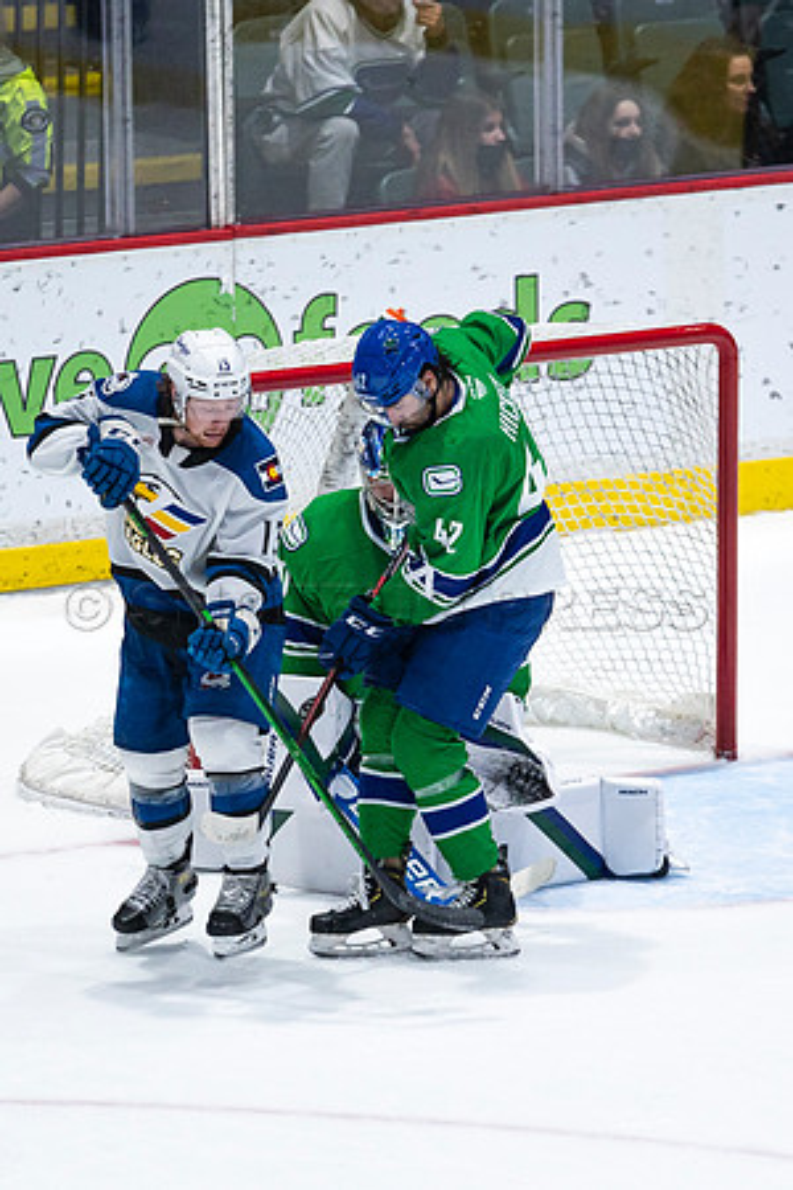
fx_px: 15193
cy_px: 600
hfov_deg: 3.0
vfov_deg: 4.5
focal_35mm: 460
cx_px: 528
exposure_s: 1/1250
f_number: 2.8
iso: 1250
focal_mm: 200
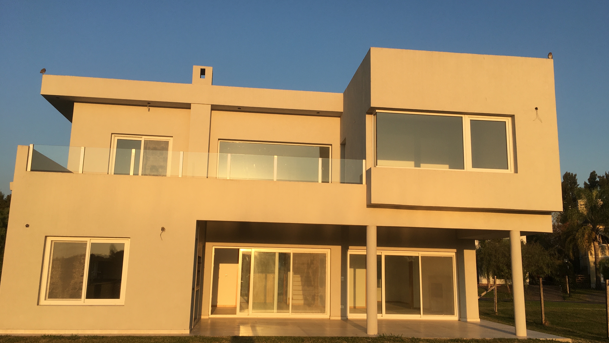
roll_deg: -1.1
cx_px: 307
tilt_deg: +9.6
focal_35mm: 32
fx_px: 517
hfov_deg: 61.0
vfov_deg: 36.7
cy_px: 171
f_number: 2.2
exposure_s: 1/916
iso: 25
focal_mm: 4.15
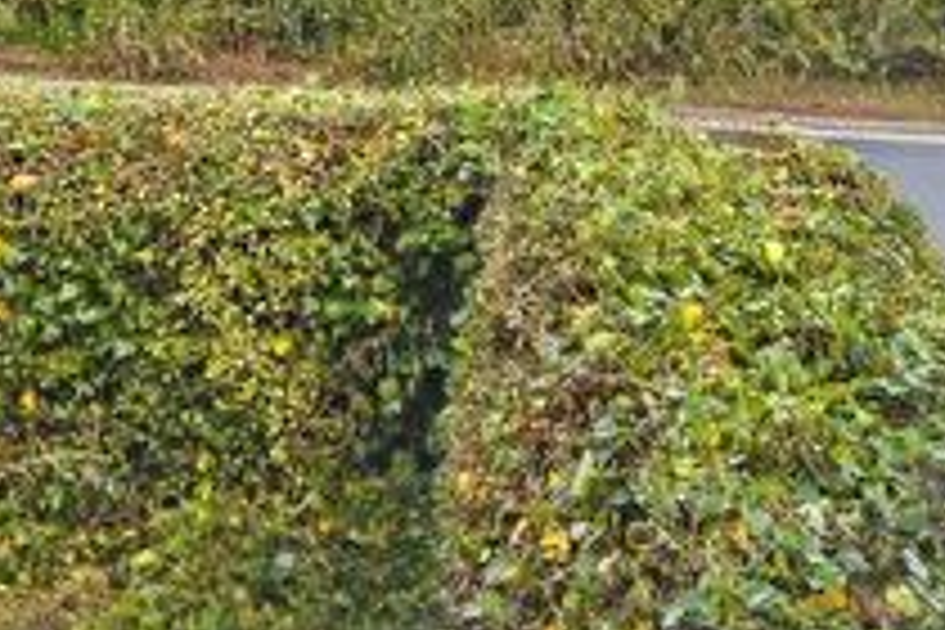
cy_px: -286
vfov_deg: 22.6
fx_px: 1312
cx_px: 392
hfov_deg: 39.5
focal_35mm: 50
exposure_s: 1/400
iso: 200
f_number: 8
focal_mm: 10
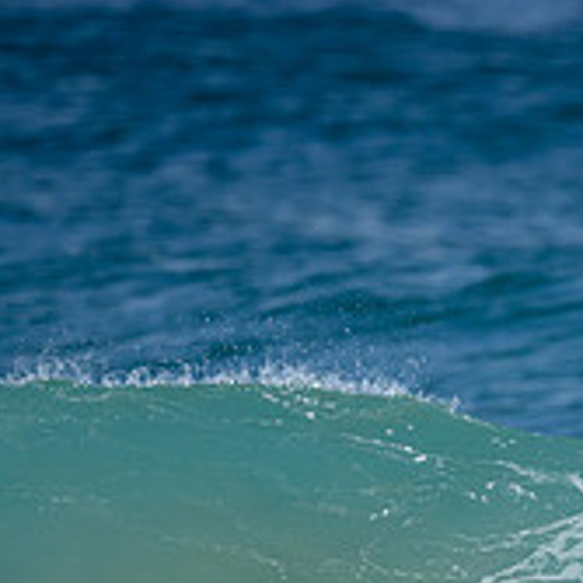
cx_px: 880
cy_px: 623
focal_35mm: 2359
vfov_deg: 0.7
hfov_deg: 0.7
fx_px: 44949
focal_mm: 800
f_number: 6.3
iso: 280
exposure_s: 1/2500
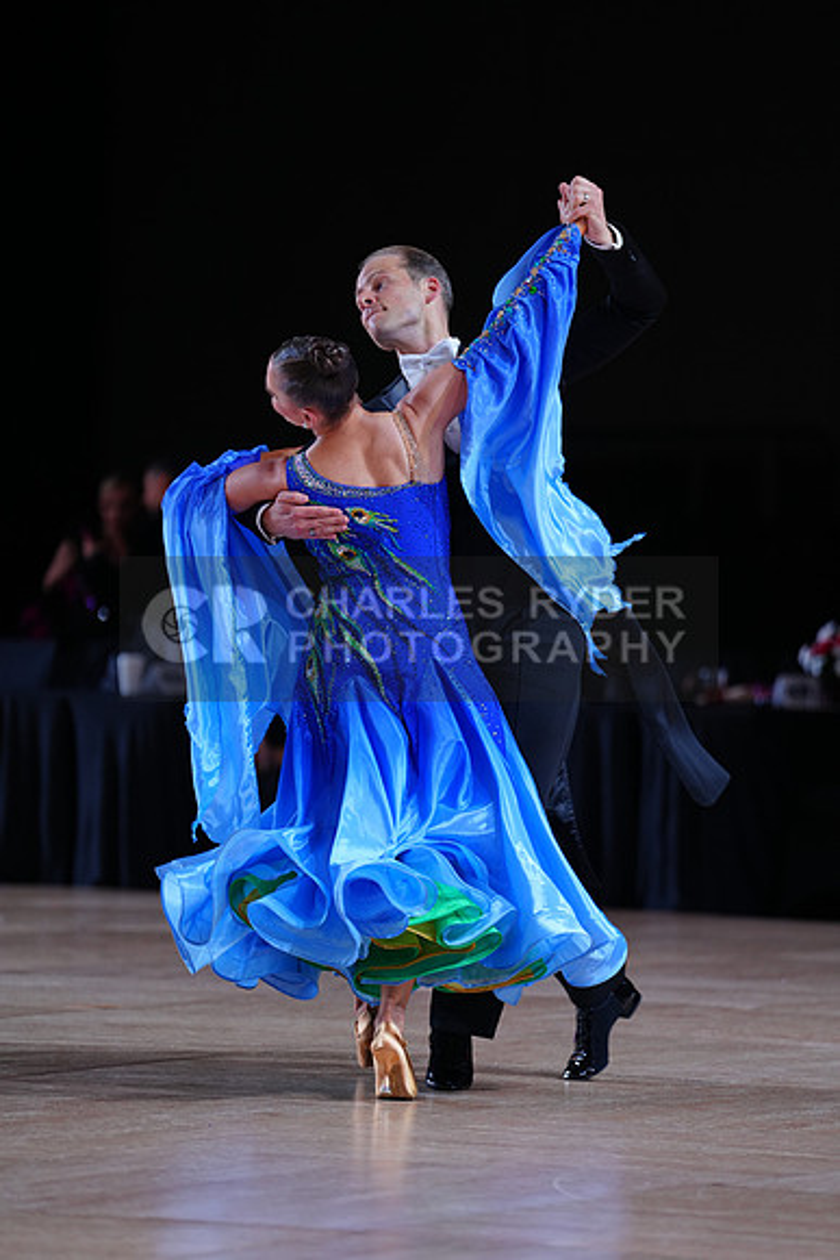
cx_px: 420
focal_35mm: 185
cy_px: 630
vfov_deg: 11.1
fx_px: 6471
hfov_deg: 7.4
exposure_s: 1/500
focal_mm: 185
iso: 640
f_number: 2.8
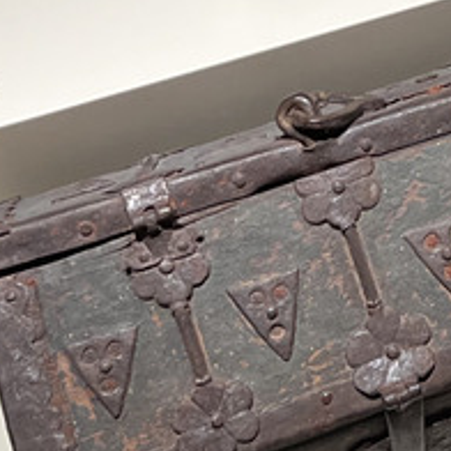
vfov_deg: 12.0
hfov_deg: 11.8
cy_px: -147
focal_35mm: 141
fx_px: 2078
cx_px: 683
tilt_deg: -45.8
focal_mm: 5.7
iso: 125
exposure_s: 1/100
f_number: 1.5
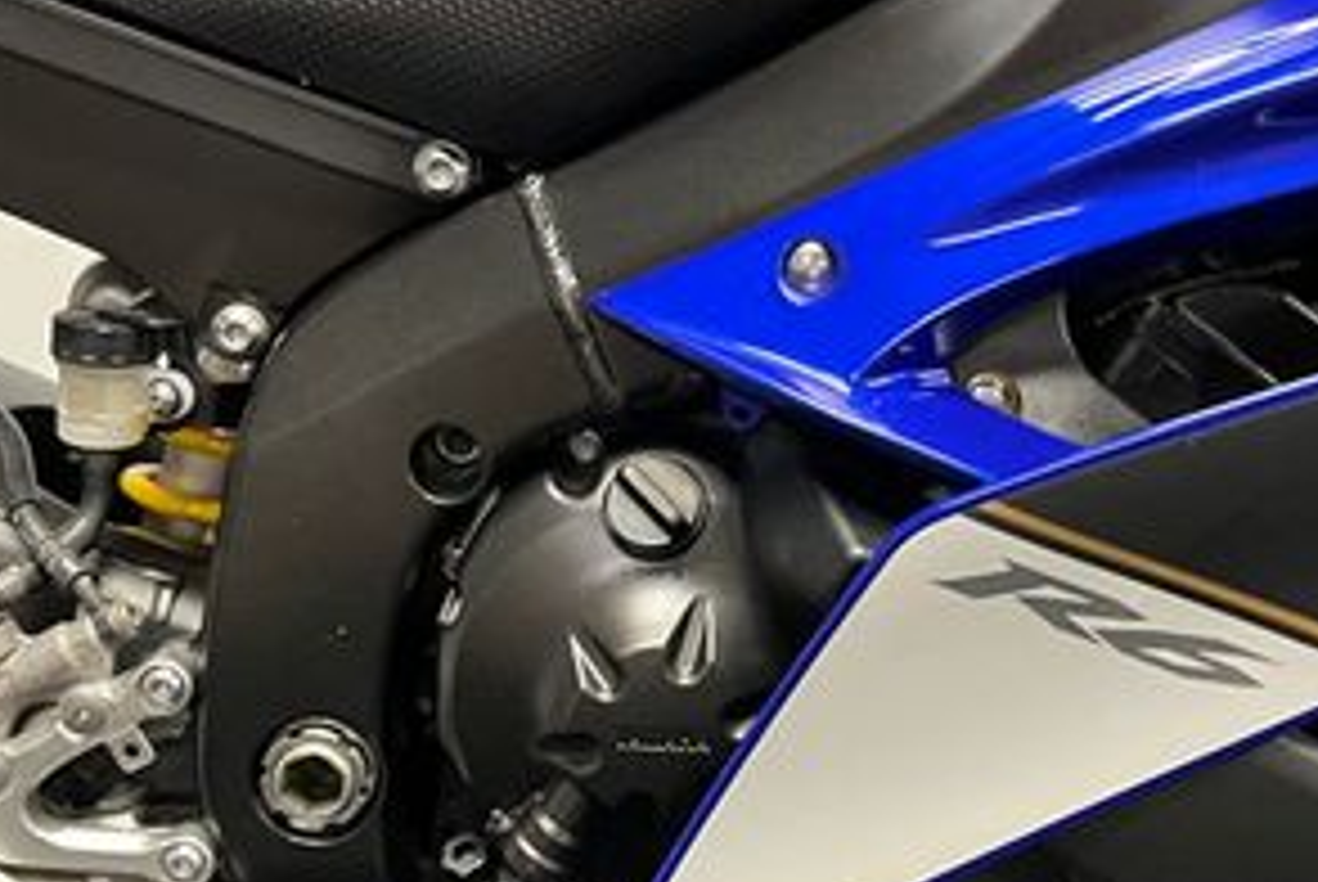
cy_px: 410
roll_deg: -5.5
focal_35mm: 59
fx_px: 2162
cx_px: 760
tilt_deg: -19.2
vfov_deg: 23.0
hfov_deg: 33.8
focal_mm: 5.1
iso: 500
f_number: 1.6
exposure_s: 1/50
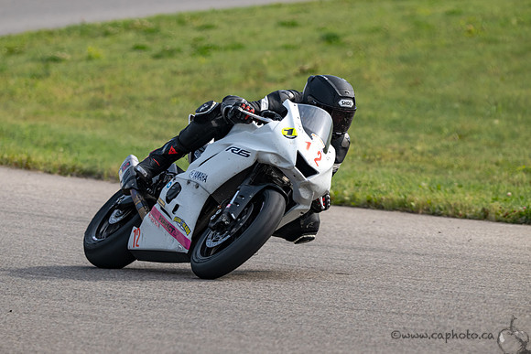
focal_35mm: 517
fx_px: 7622
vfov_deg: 2.7
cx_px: 188
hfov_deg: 4.0
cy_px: 164
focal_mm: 400
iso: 320
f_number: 6
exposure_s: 1/1250
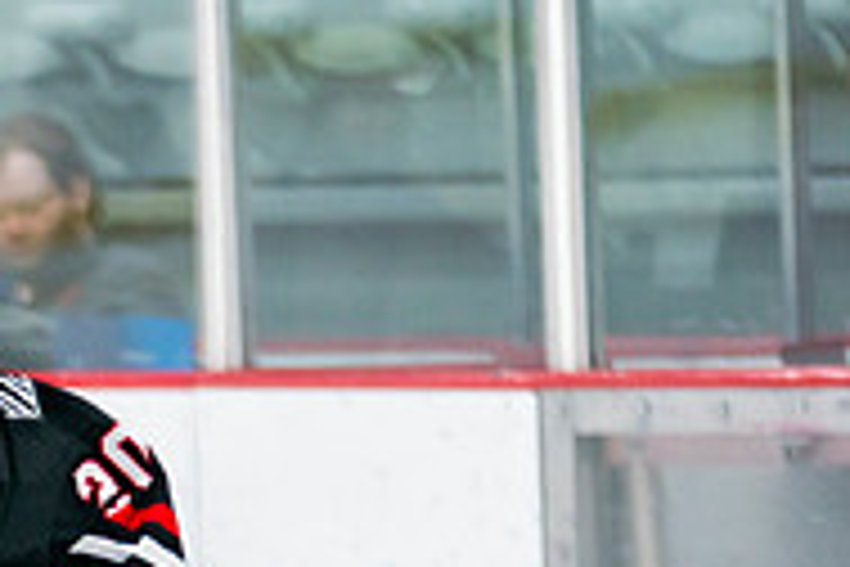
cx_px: -237
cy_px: 740
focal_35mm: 883
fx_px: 20847
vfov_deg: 1.6
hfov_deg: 2.3
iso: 640
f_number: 2.8
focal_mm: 200
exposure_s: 1/640
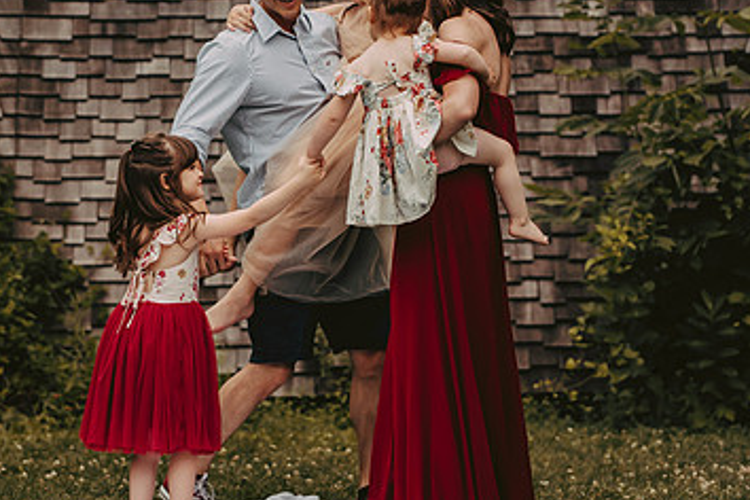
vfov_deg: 8.7
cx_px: 269
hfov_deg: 13.1
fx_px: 3271
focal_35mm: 157
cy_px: 126
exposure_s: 1/4000
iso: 640
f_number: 2.8
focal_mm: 92
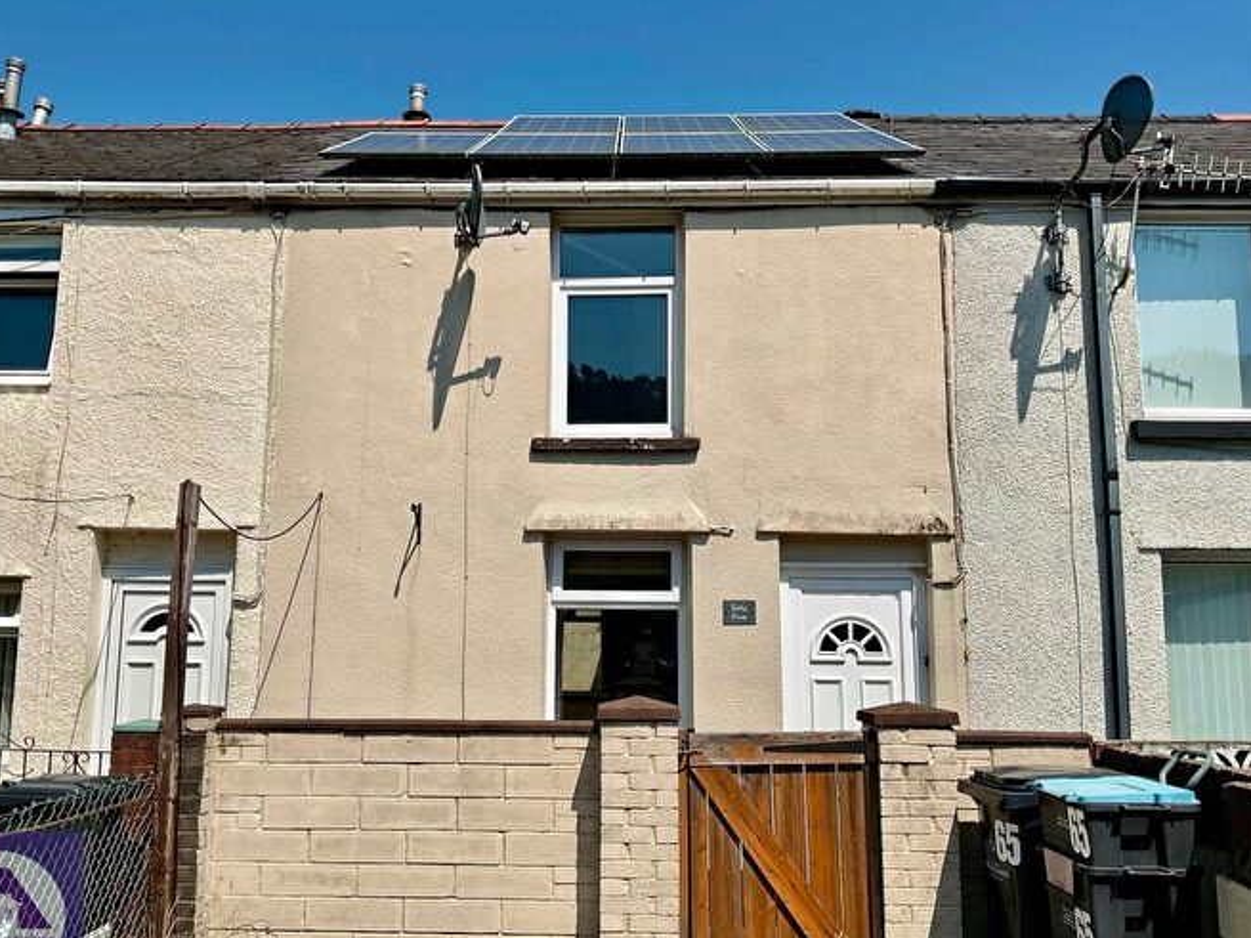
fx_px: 1120
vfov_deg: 45.4
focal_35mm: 31
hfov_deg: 58.3
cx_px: 586
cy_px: 496
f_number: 1.8
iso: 16
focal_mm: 3
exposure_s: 1/4785
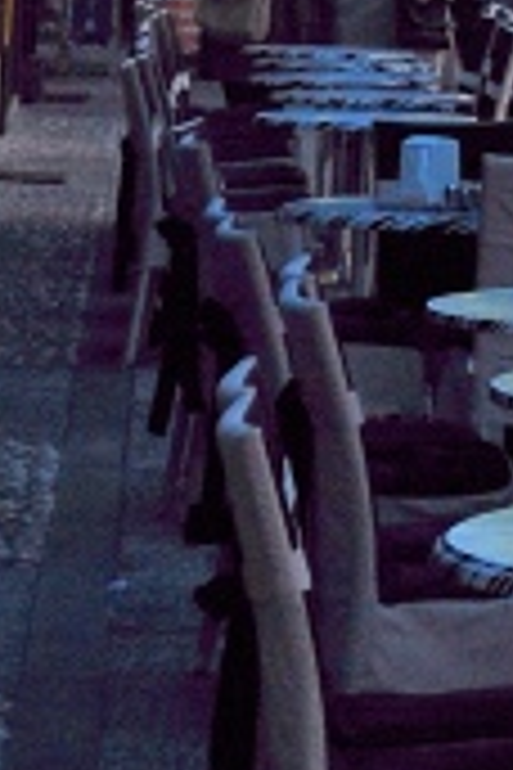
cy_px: -883
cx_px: 1150
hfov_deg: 5.4
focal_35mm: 246
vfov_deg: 7.9
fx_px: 5258
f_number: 9
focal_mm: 28
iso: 200
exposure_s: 1/320
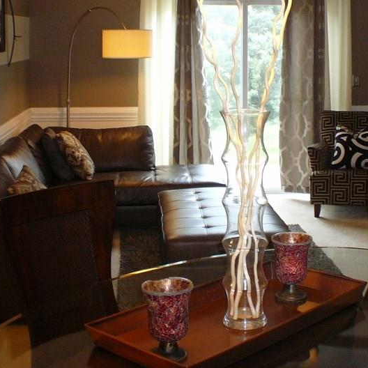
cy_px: 112
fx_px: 1010
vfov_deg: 20.5
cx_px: 280
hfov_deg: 20.5
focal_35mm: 84
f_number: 3.4
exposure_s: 1/30
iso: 200
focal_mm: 7.3
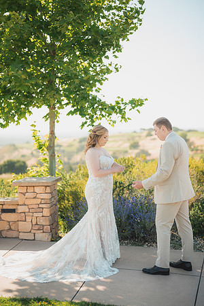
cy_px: 153
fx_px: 425
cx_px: 102
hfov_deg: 27.0
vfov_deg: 39.6
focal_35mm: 50
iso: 50
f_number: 1.4
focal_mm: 50
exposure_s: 1/1250
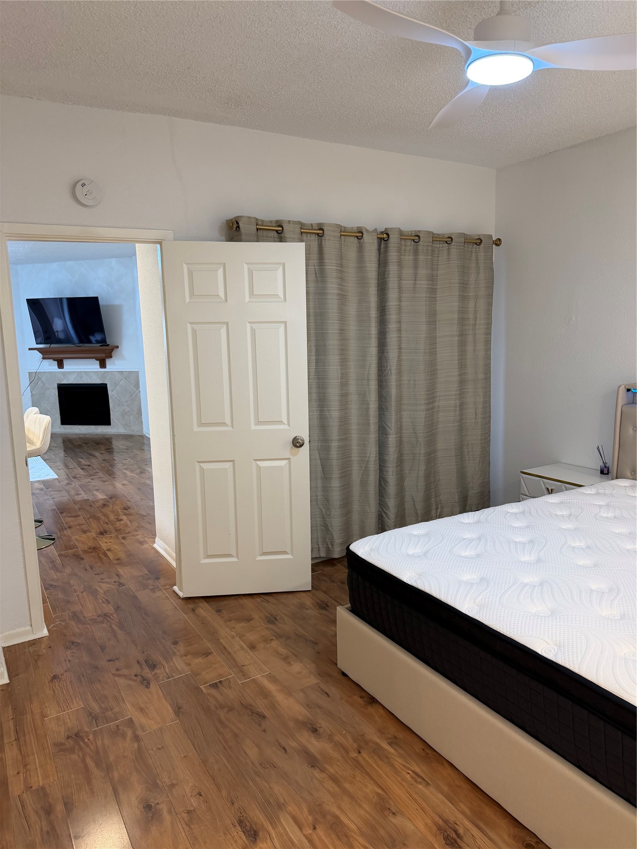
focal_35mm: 24
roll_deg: +0.8
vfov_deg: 71.6
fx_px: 589
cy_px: 424
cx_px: 318
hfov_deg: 56.8
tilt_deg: -8.8
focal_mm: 6.76
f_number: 1.78
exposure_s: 1/120
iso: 200
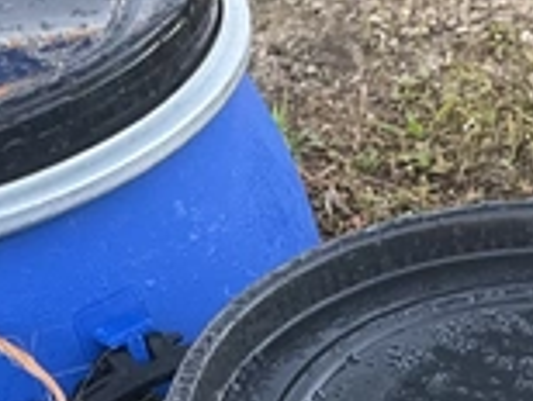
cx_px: 280
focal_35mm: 141
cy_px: 800
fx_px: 2174
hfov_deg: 14.0
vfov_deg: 9.8
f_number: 1.8
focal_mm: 3
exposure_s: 1/108
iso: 64
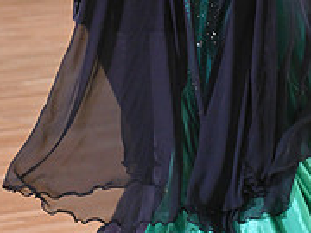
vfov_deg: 5.5
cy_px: -107
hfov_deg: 7.4
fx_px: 2390
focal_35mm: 266
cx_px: 227
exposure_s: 1/400
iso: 2500
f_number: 4.5
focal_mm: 86
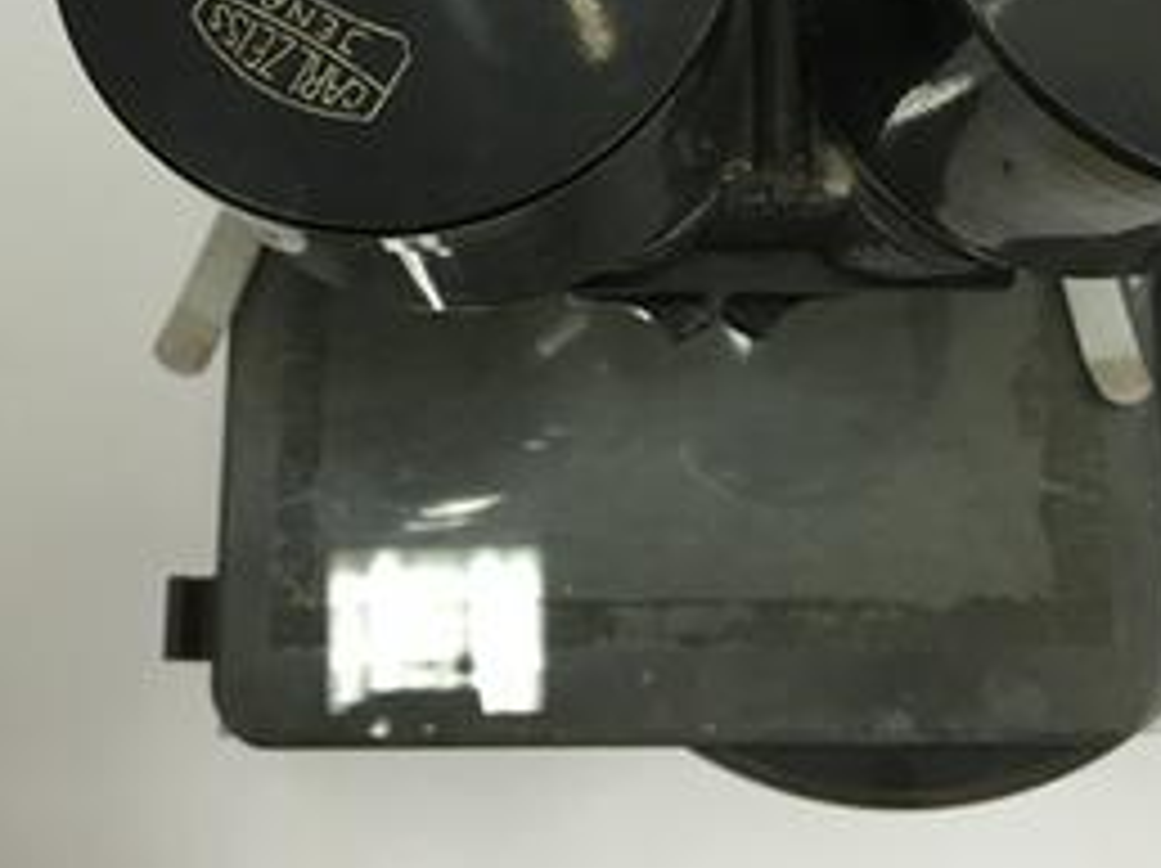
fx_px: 2413
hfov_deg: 27.0
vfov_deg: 19.5
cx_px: 644
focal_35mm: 72
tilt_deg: -70.5
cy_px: -103
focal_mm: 4.15
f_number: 2.2
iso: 80
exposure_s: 1/33
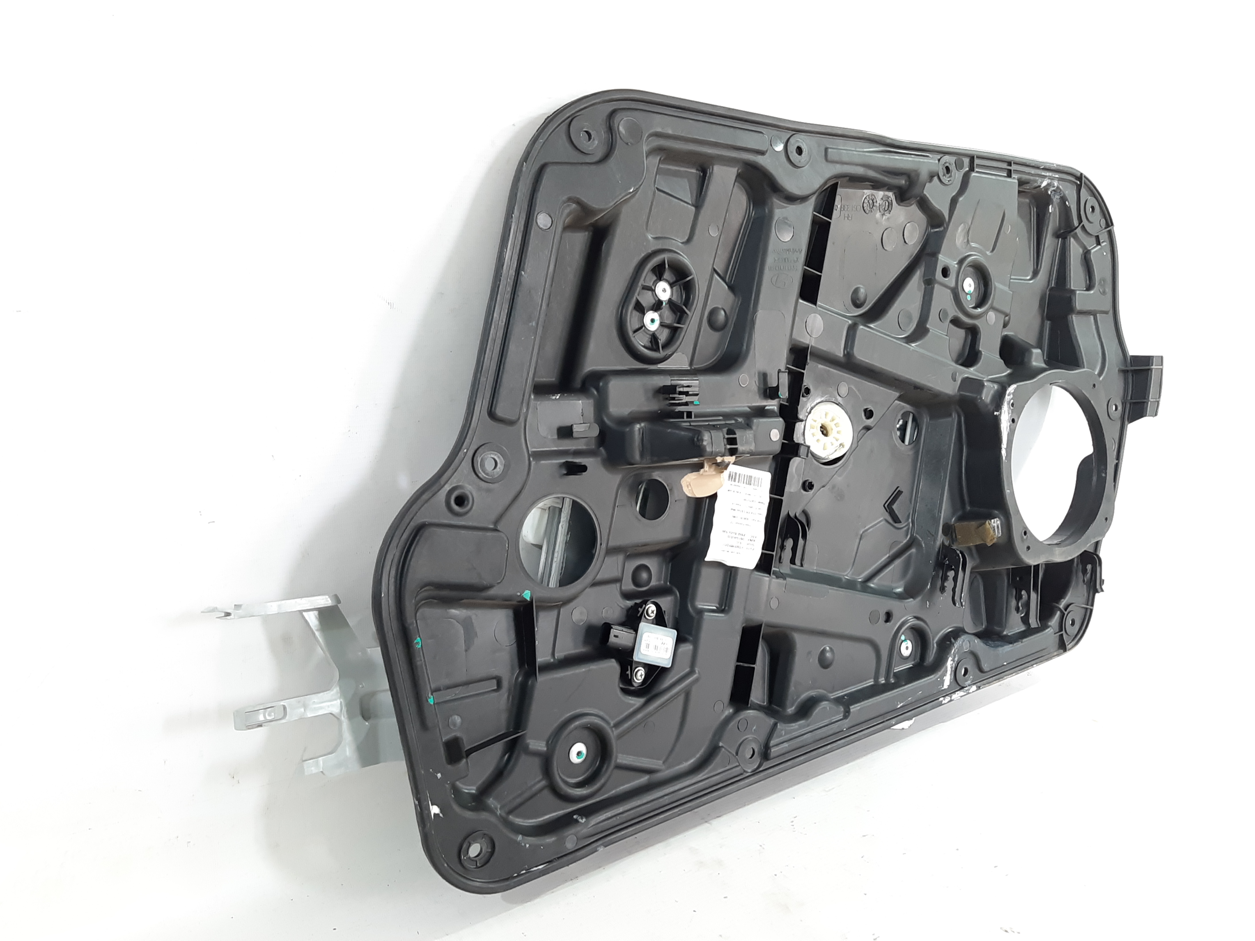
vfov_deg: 51.4
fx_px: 979
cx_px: 628
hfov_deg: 65.3
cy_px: 470
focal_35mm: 27
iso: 125
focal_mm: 3.93
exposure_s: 1/50
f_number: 1.7
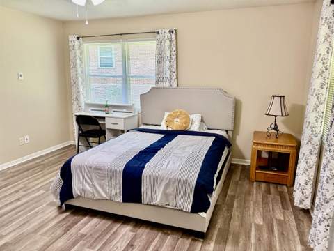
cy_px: 126
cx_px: 167
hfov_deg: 67.3
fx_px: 251
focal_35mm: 26
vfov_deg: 53.1
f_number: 1.6
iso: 100
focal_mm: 5.96
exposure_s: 1/60
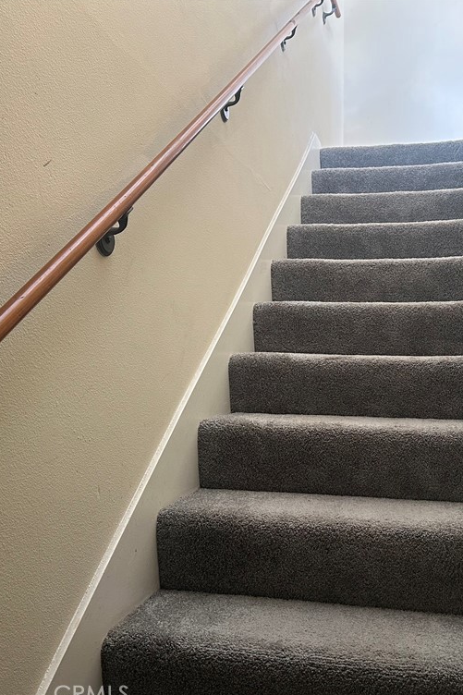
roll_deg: -0.8
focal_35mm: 34
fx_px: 656
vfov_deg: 55.8
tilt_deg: +2.9
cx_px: 322
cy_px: 352
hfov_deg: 38.3
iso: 250
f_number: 1.78
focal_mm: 6.86
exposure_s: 1/81
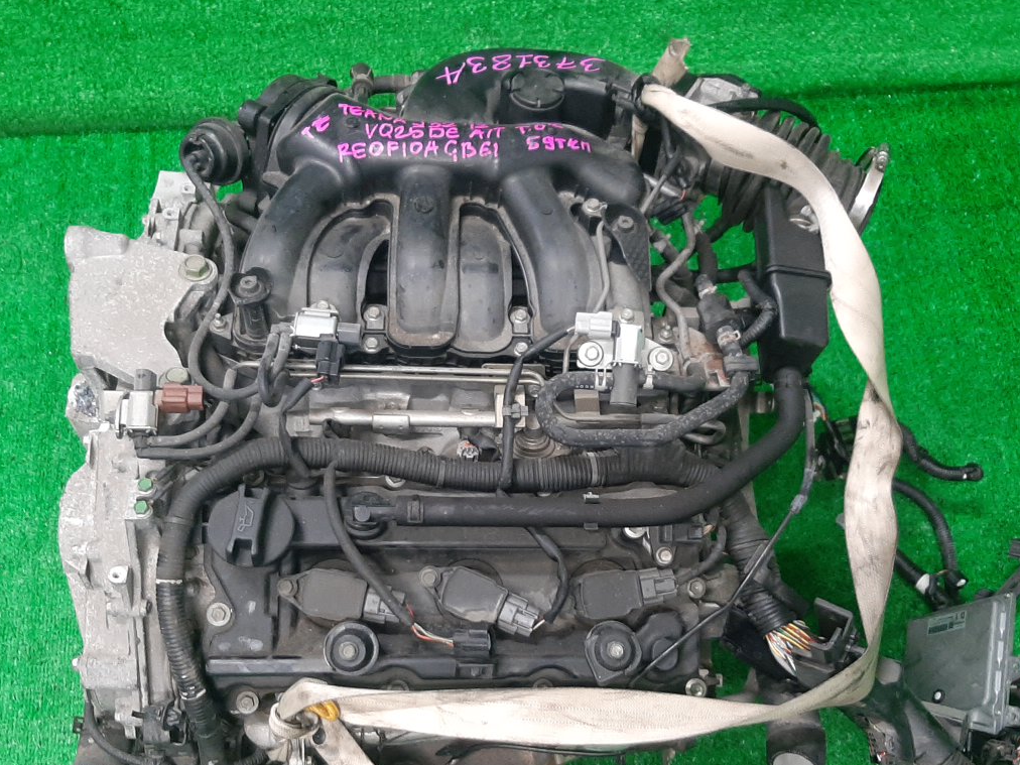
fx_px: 1090
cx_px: 529
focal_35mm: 37
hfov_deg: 50.1
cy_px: 494
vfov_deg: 38.3
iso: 192
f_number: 1.7
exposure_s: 1/50
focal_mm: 3.93
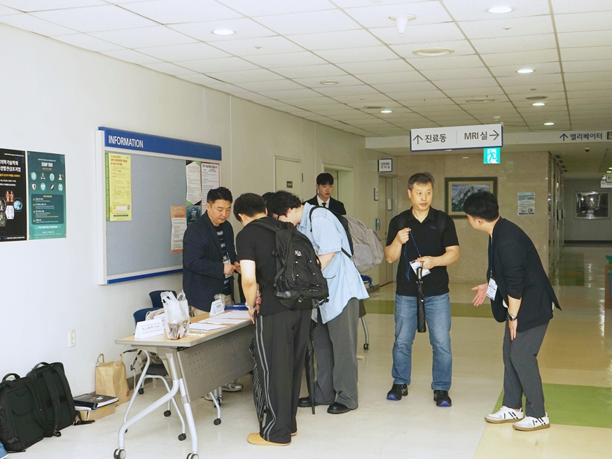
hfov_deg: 42.9
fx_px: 778
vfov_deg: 32.9
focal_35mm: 44
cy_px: 231
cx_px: 295
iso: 400
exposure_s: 1/100
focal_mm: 40
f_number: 8
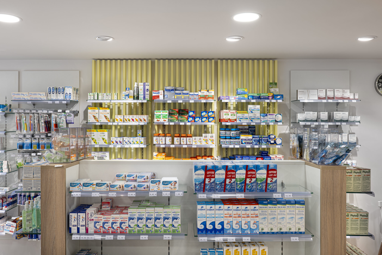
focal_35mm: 32
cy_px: 128
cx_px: 191
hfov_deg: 58.7
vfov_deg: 41.1
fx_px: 340
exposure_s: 1/2.5
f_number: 10
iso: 100
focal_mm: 32
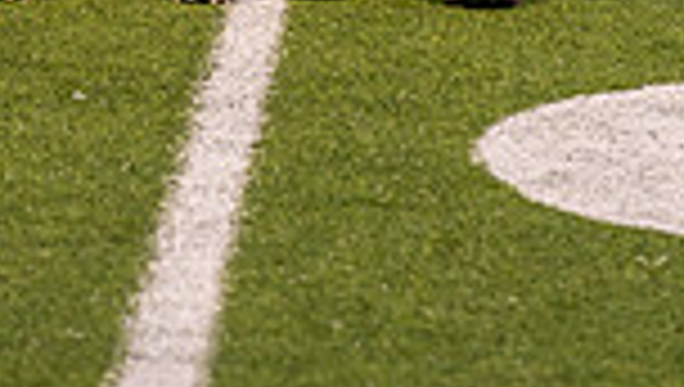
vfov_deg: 2.7
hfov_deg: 4.7
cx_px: 63
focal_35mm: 455
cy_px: -612
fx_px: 8264
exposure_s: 1/125
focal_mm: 147
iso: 800
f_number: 4.5
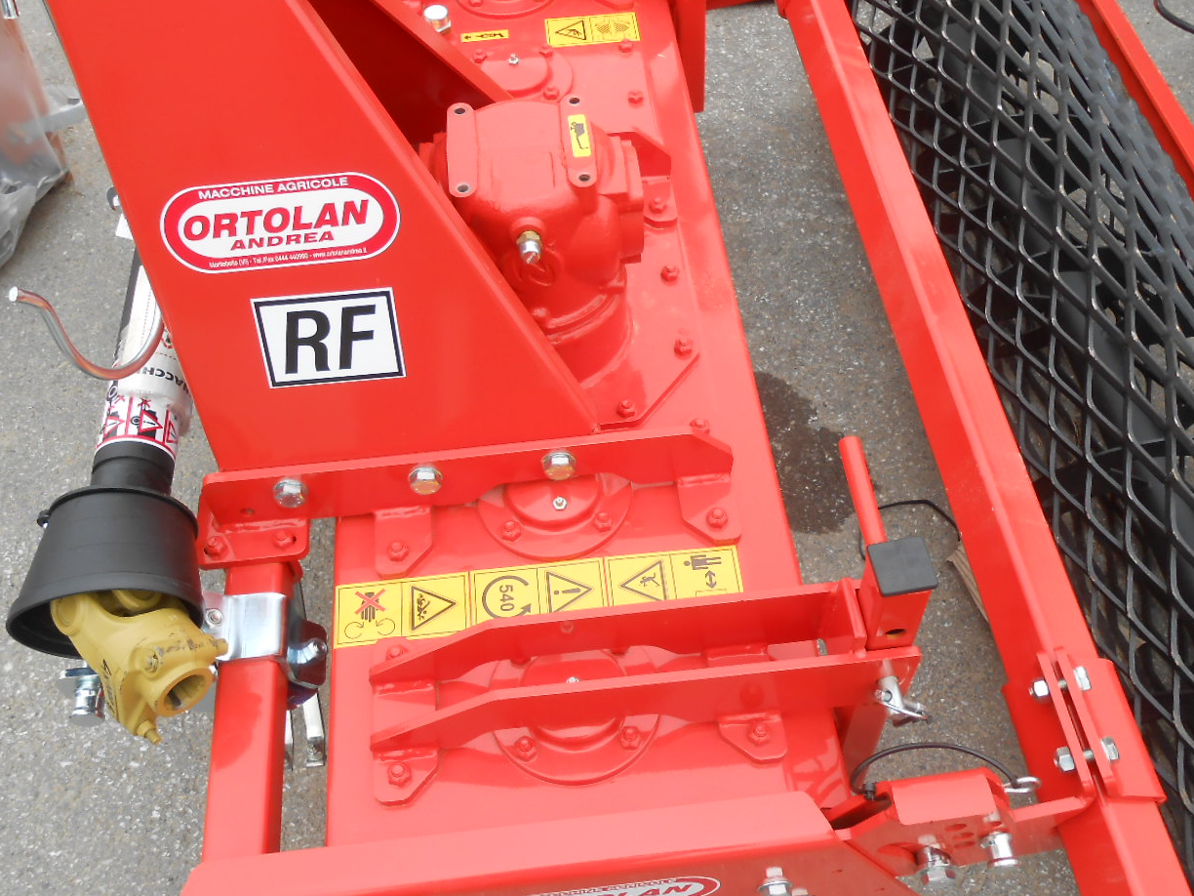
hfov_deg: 54.0
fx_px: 1173
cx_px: 604
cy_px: 426
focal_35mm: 34
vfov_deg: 41.8
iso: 80
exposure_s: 1/160
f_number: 3.5
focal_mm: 4.6
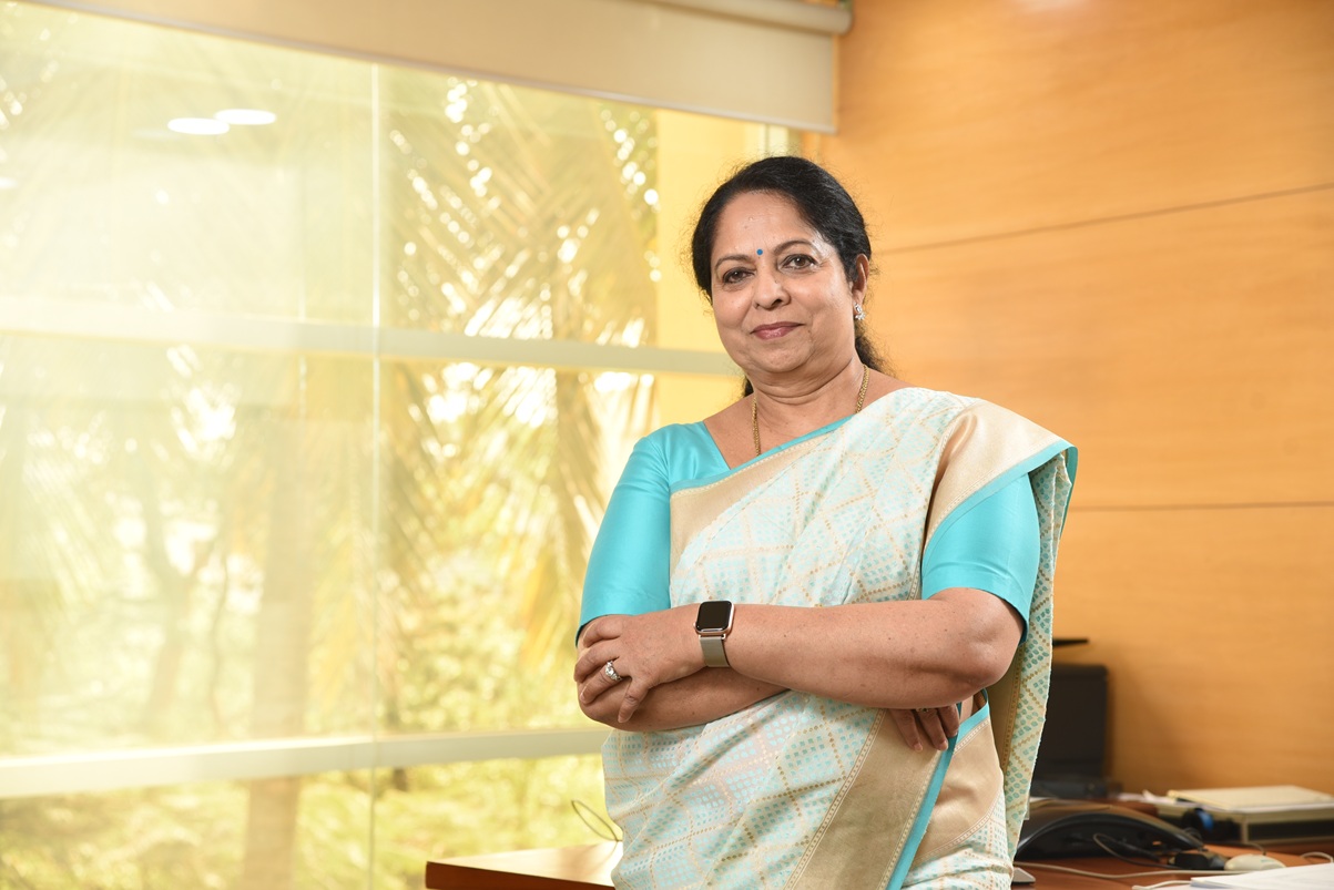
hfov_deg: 28.8
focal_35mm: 70
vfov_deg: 19.5
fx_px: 2595
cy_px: 445
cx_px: 667
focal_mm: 70
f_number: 5
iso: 200
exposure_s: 1/25
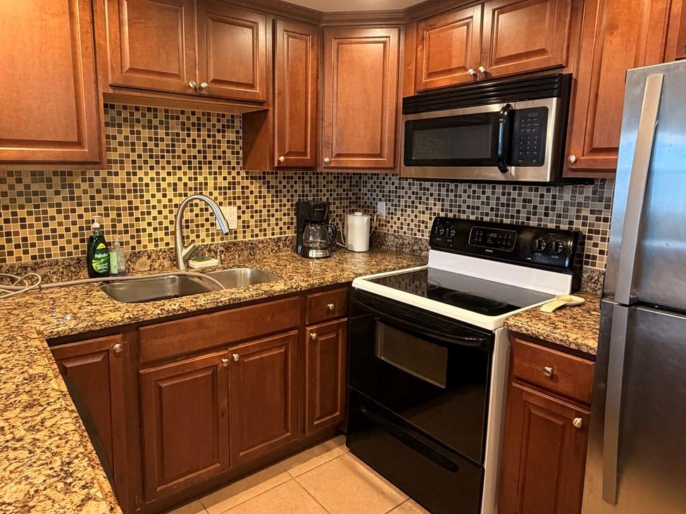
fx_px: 456
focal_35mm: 23
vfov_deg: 58.8
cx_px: 317
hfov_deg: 73.8
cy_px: 237
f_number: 2.2
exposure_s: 1/60
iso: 400
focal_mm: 2.22
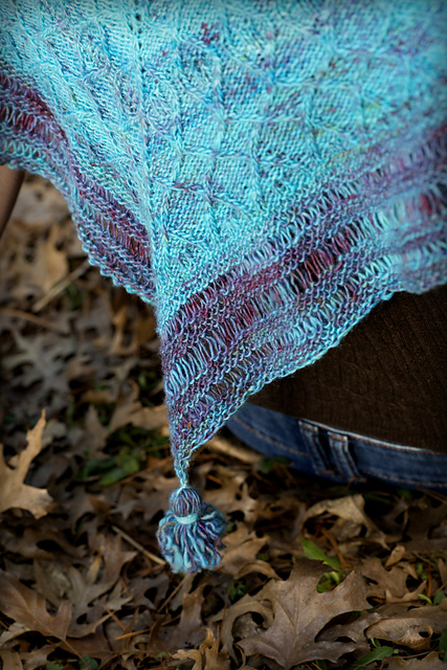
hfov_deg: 16.1
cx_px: 224
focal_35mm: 85
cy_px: 335
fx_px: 1582
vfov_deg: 23.9
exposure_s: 1/160
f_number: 6.3
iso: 500
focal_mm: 85
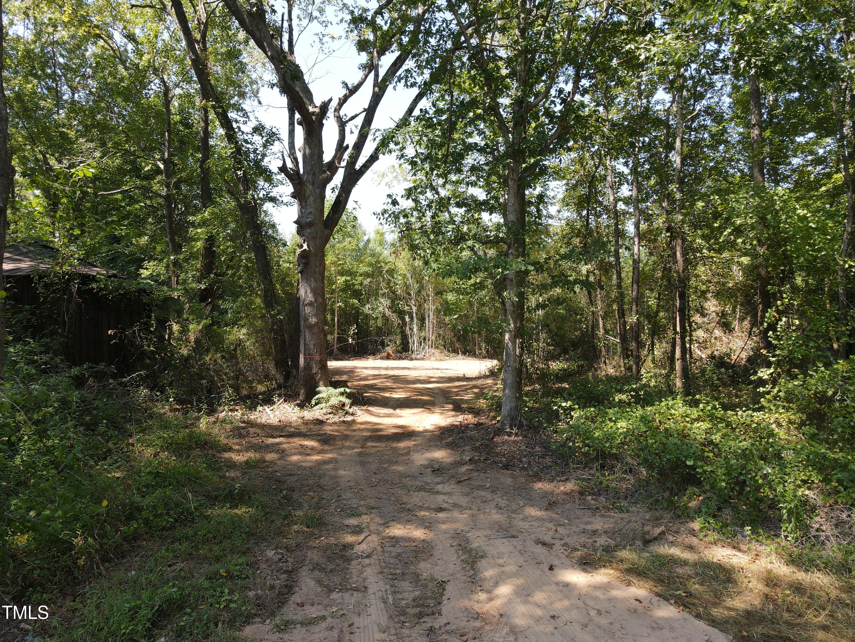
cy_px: 321
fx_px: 593
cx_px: 428
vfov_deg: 56.8
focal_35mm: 24
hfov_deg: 71.6
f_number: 2.8
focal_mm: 4.5
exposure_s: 1/120
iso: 100
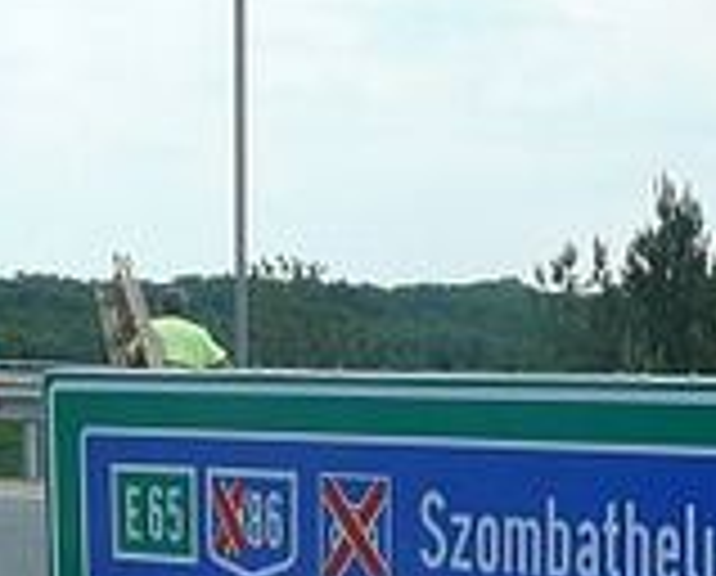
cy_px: 576
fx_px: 4525
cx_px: 342
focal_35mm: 213
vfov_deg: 7.3
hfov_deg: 9.0
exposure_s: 1/500
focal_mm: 12.2
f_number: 5.6
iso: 100
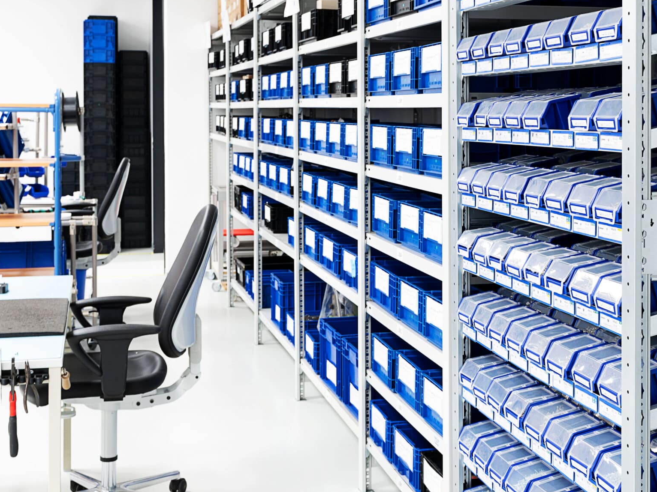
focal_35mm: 54
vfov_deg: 27.0
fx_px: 1025
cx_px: 389
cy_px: 233
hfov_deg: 35.4
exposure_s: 1/2
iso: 160
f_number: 7.1
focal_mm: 28
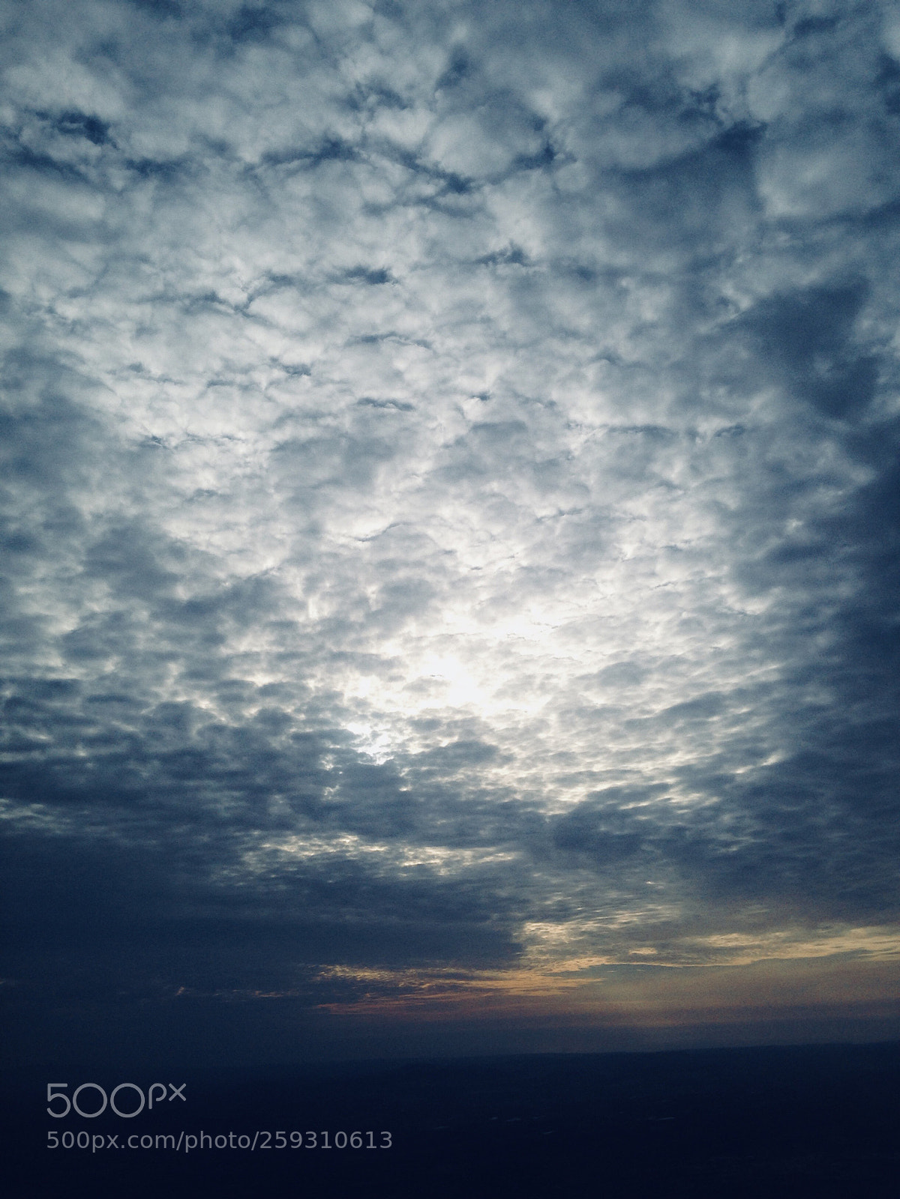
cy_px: 600
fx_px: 1144
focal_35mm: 33
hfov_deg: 42.9
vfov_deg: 55.4
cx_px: 450
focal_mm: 4.12
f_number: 2.4
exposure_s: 1/3876
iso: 50
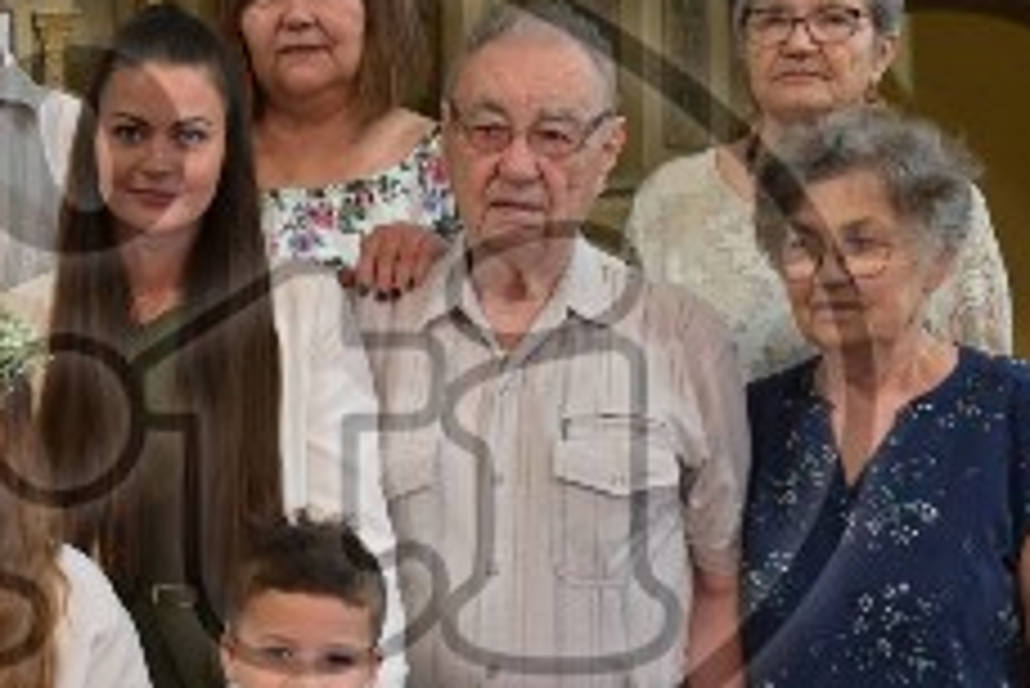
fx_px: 2920
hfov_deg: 18.9
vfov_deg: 13.4
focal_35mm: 102
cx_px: -211
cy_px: 398
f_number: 5
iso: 5000
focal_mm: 36
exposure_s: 1/125
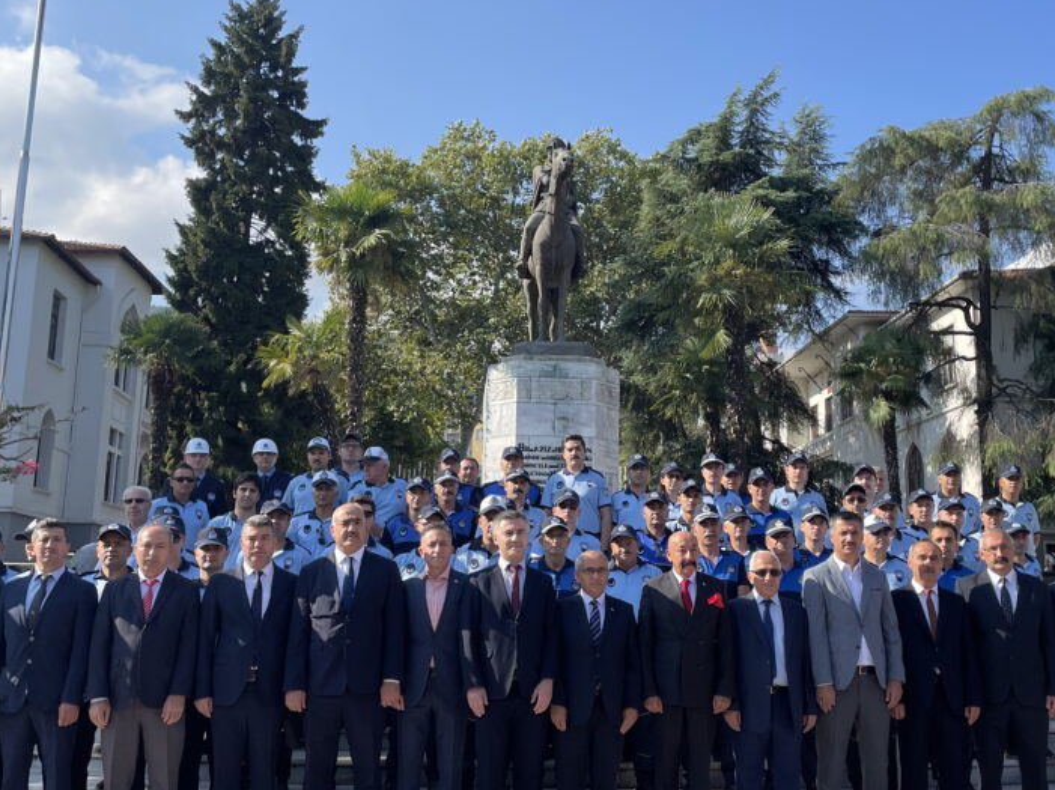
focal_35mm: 38
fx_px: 1158
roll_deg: -0.5
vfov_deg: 37.7
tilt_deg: +10.4
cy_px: 406
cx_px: 600
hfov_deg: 48.9
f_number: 1.6
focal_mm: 4.2
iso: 32
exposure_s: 1/1595
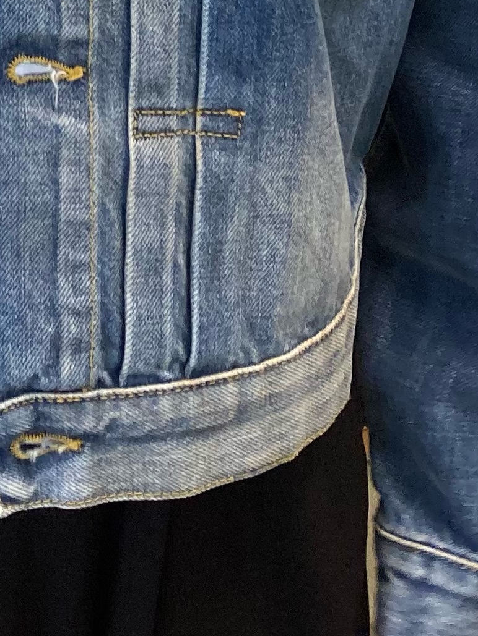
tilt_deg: -11.4
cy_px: -242
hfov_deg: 17.6
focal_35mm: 81
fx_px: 1491
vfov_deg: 21.3
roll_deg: +0.7
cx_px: -42
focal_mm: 3.99
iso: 64
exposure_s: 1/50
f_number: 1.8
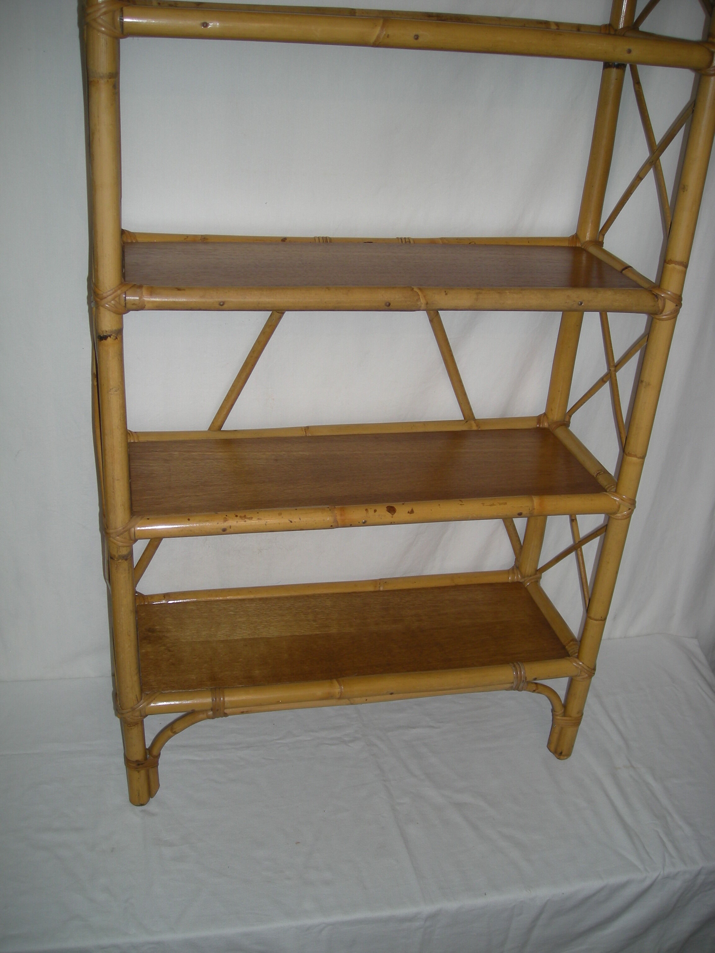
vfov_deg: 52.6
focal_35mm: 35
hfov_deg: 40.7
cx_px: 358
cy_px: 476
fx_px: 964
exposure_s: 1/44.6
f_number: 2.8
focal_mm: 5.7
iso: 50
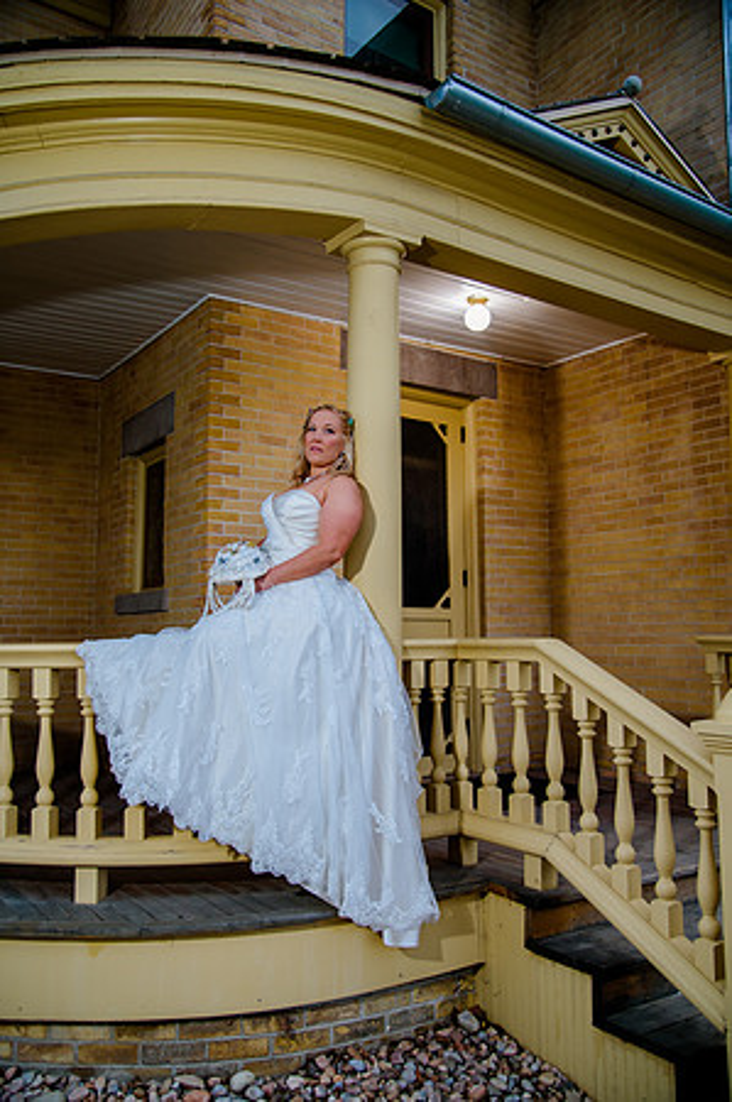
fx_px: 917
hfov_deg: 43.5
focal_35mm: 30
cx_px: 366
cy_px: 551
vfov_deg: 62.0
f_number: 4
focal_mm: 30
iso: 640
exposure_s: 1/60
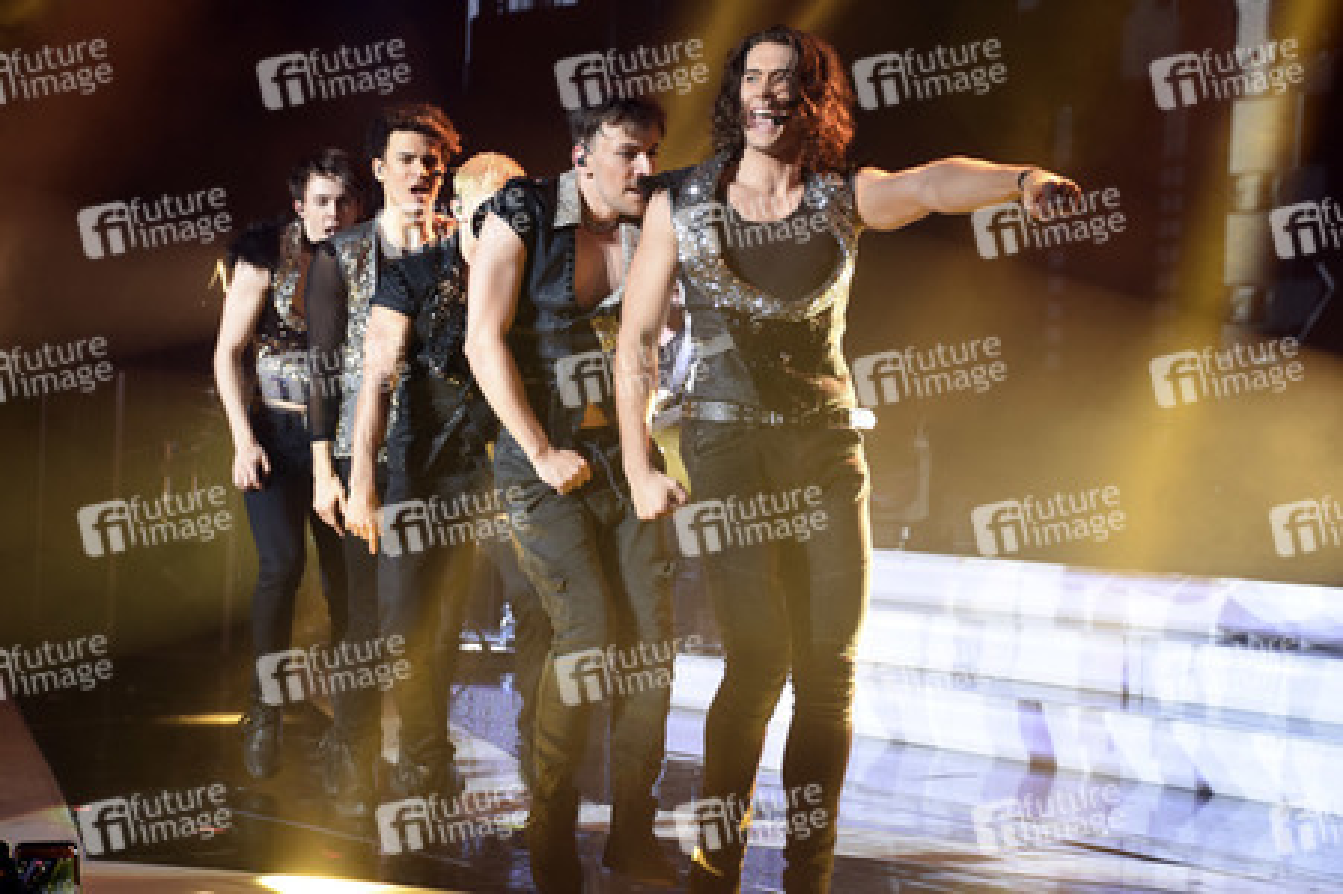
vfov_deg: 20.1
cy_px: 447
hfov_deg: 29.9
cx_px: 672
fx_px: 2516
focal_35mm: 68
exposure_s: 1/160
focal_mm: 45
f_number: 5.6
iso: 1000
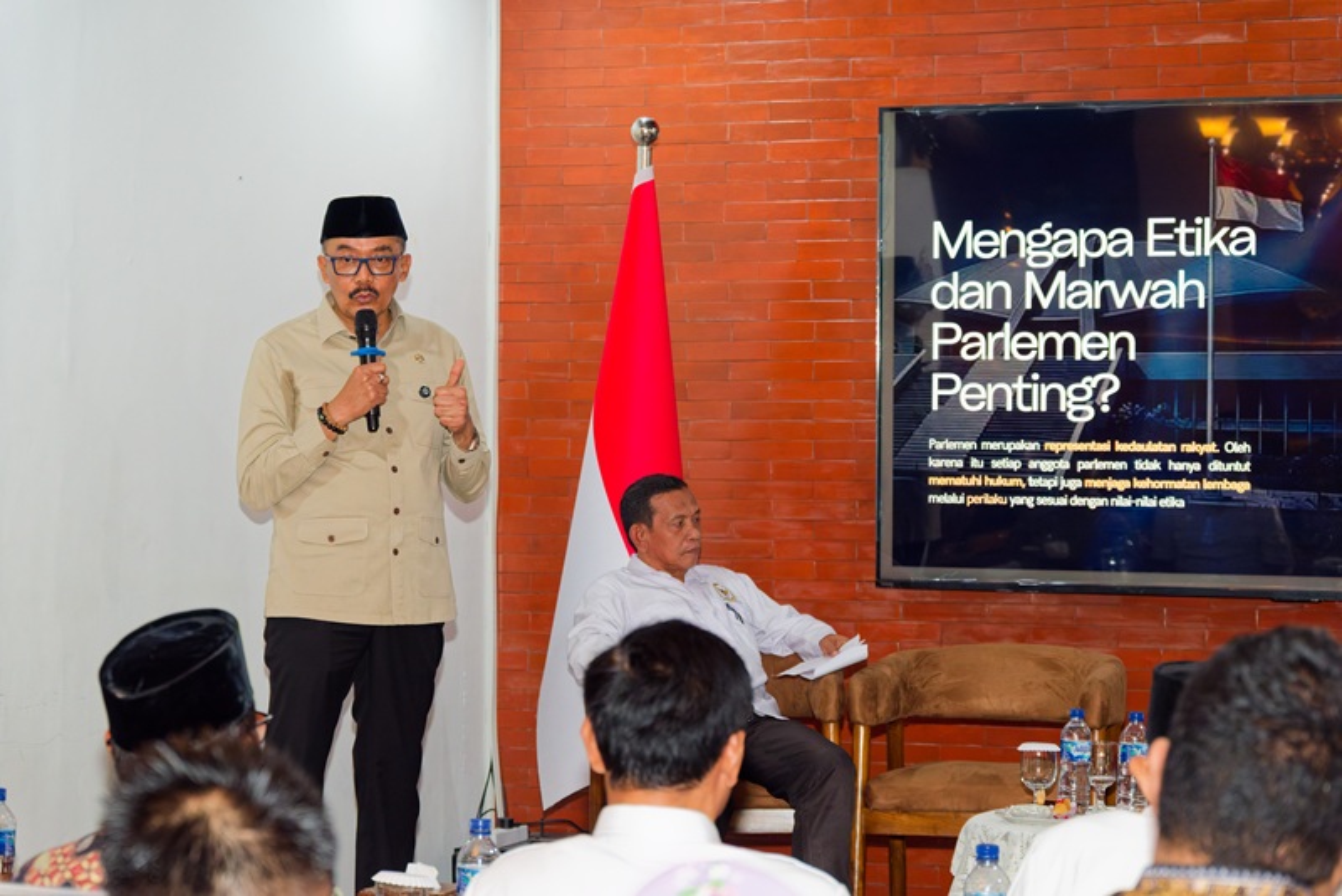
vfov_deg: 16.3
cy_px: 448
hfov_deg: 24.2
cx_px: 671
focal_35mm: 84
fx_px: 3132
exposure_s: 1/100
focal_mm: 84
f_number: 6.3
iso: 7200
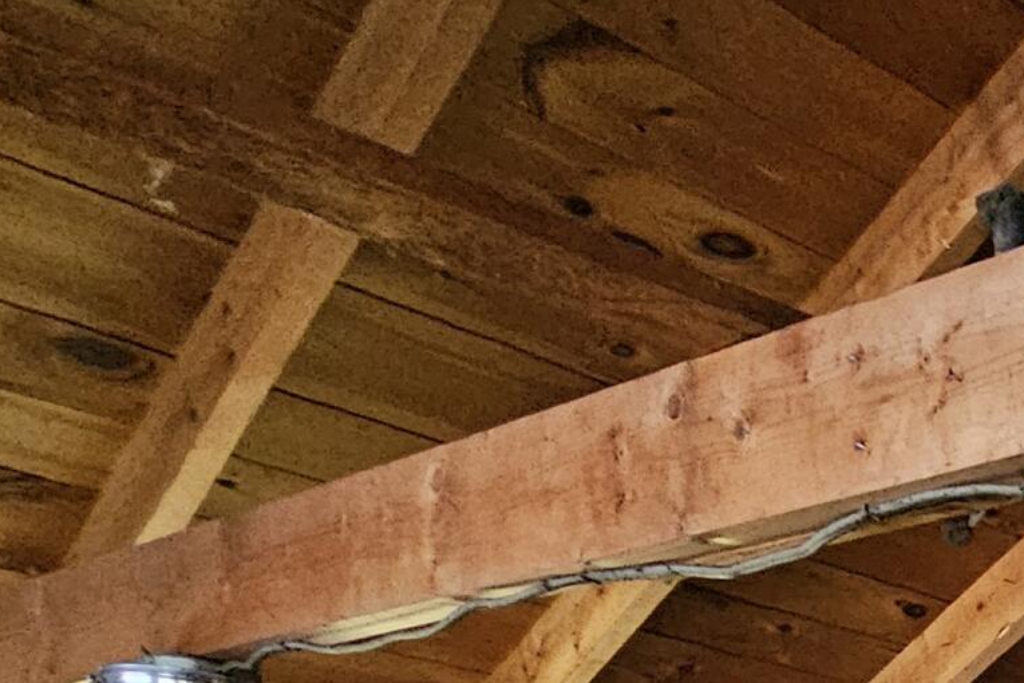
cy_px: 1205
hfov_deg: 24.3
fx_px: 1507
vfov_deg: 19.5
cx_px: 1700
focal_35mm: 53
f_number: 2.2
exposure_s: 1/24
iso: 1000
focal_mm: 2.2
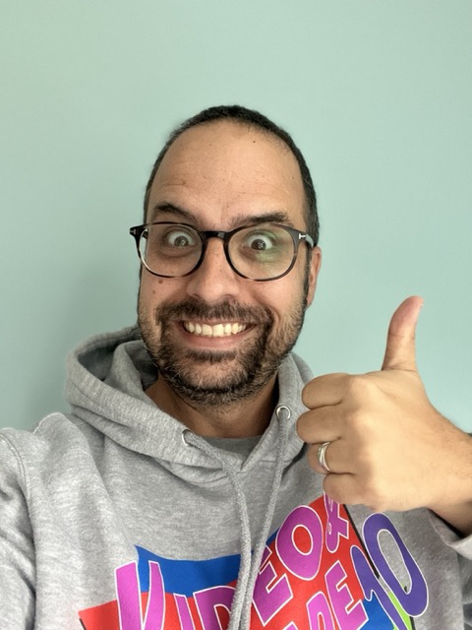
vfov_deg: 60.0
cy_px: 315
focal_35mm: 30
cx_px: 236
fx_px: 545
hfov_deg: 46.8
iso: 500
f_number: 2.2
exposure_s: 1/30
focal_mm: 2.71
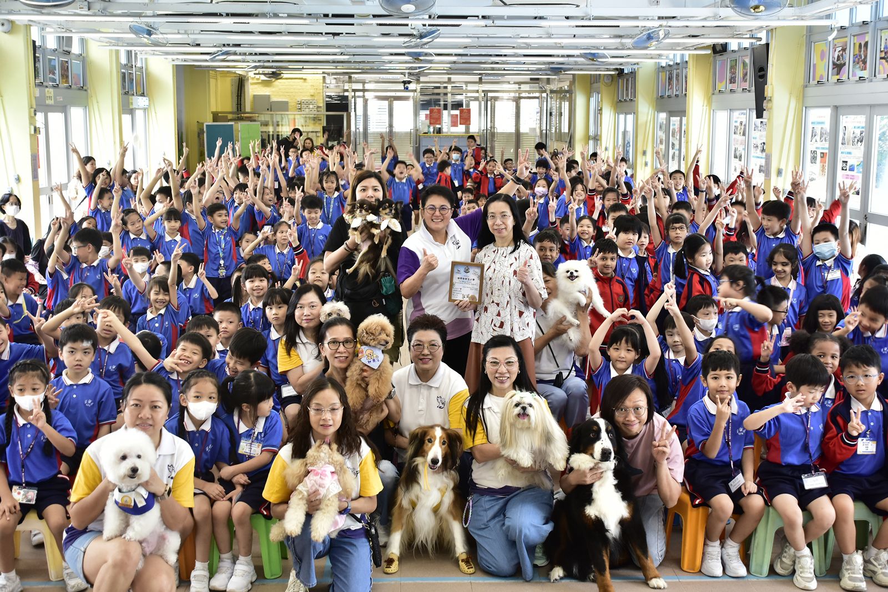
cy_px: 296
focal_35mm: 42
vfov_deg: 31.9
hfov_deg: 46.4
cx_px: 444
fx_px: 1036
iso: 560
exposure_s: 1/60
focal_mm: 28
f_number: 4
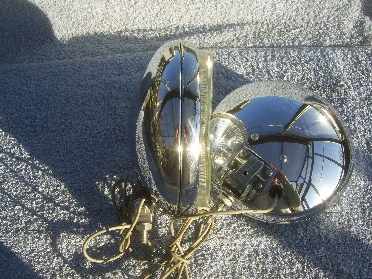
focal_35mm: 38
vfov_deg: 37.7
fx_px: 408
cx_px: 186
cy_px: 140
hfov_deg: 49.0
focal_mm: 7.8
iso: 50
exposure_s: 1/200
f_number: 6.4
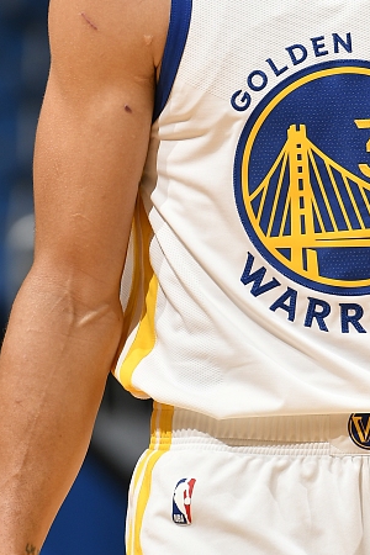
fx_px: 14737
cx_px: 321
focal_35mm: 956
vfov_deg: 2.2
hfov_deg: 1.4
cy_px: 84
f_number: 6.3
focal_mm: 280
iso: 160
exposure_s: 1/250
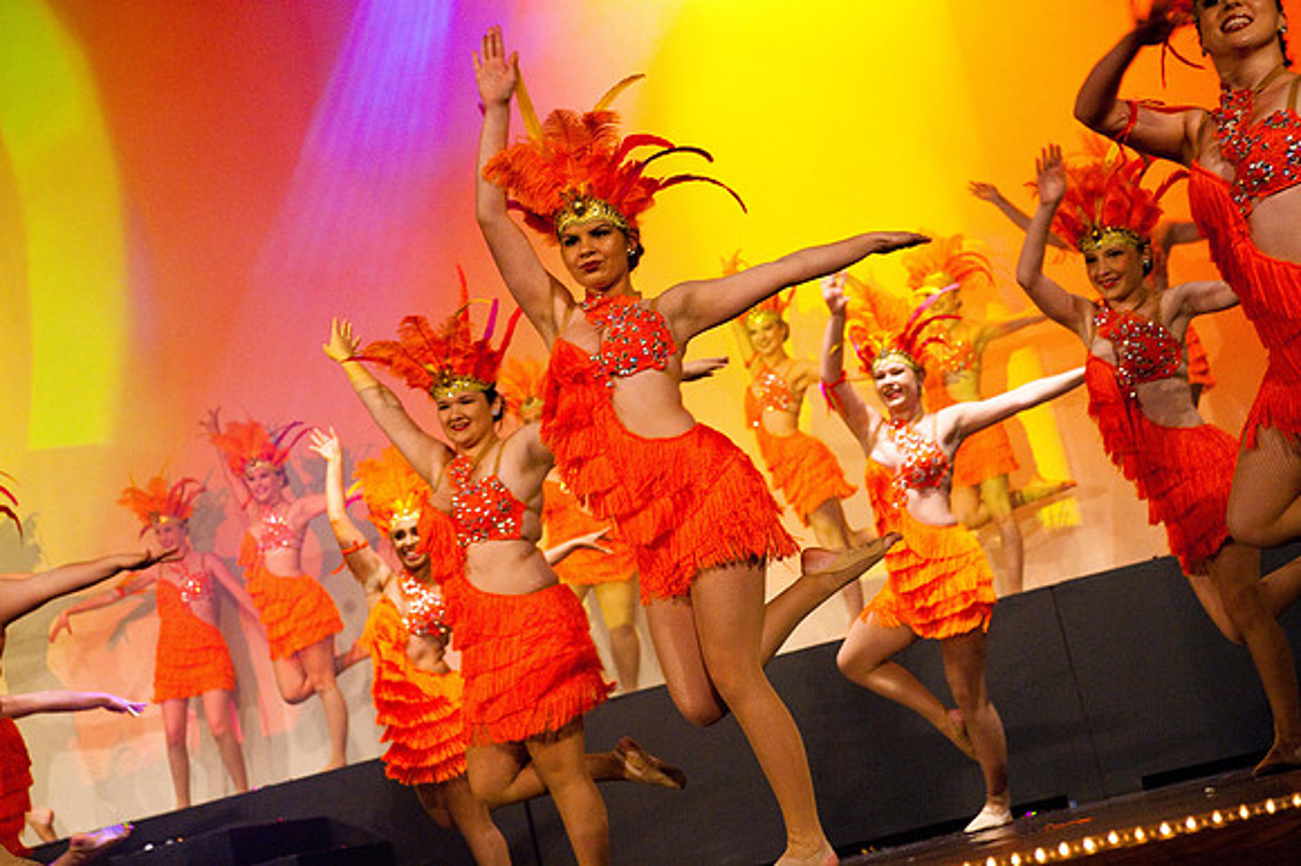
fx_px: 2528
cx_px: 650
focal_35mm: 70
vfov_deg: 19.4
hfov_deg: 28.9
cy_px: 433
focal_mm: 70
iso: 3200
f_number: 5.6
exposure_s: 1/200
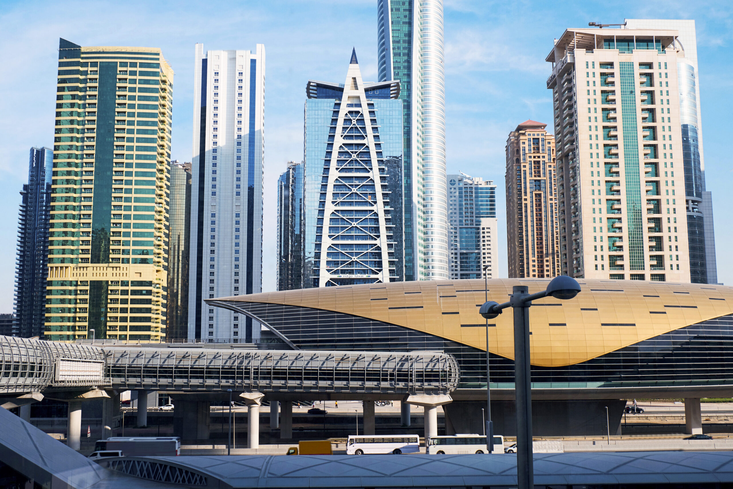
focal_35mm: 40
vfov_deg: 33.4
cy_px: 244
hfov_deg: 48.5
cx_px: 366
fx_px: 814
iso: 250
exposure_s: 1/150
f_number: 8
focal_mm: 26.9
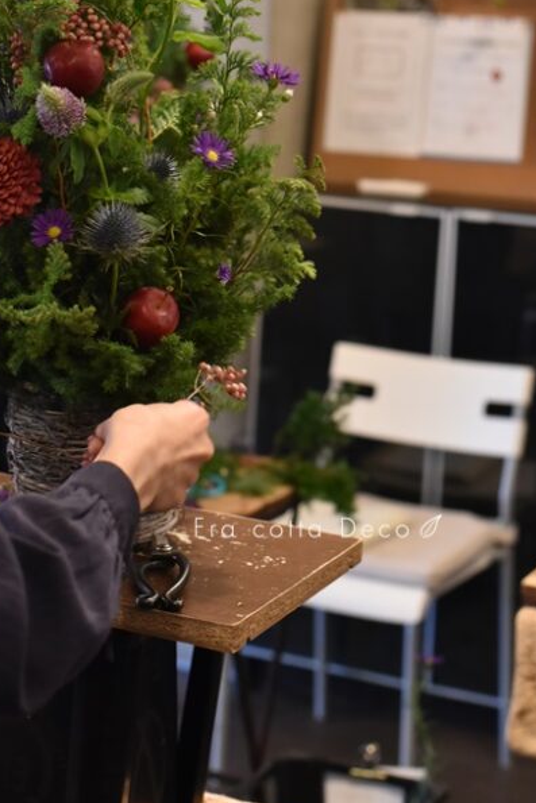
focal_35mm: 86
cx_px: 95
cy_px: 144
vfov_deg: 23.2
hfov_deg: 15.8
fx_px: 1919
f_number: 3.5
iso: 3200
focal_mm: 50
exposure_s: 1/100
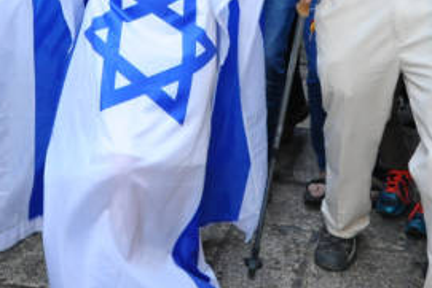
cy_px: -111
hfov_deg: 24.4
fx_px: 996
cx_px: 166
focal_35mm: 83
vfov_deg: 15.5
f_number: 2.8
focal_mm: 22
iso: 2000
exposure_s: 1/160
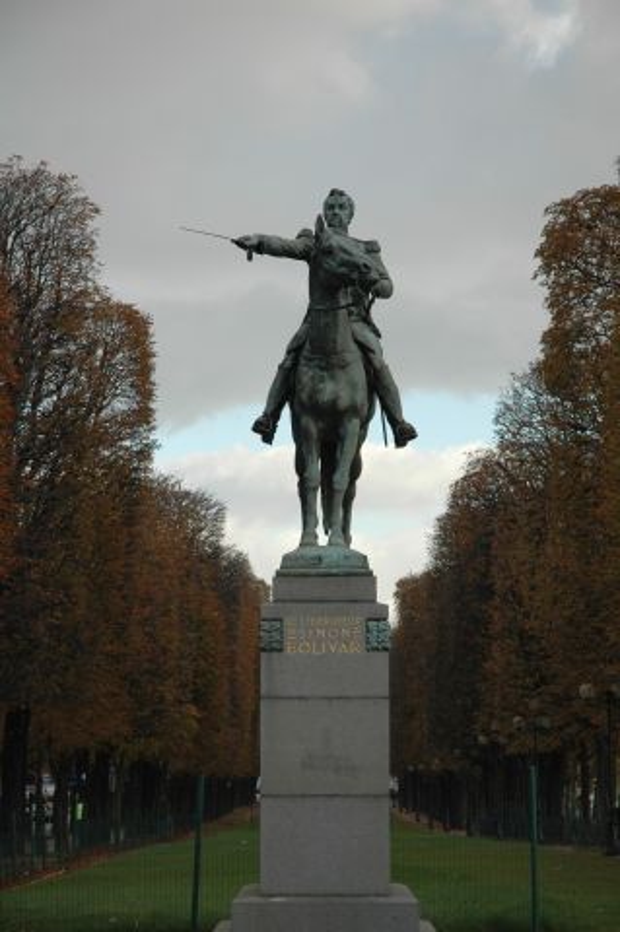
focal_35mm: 105
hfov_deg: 13.0
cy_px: 466
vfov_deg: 19.5
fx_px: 2718
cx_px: 310
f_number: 5.6
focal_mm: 70
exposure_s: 1/400
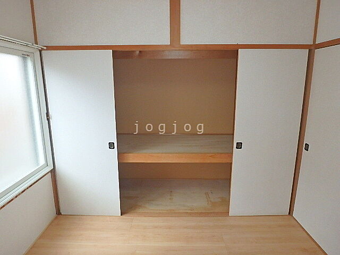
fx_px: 206
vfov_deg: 63.4
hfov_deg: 79.0
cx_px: 170
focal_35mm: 21
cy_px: 128
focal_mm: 3.7
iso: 500
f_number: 3.5
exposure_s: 1/250
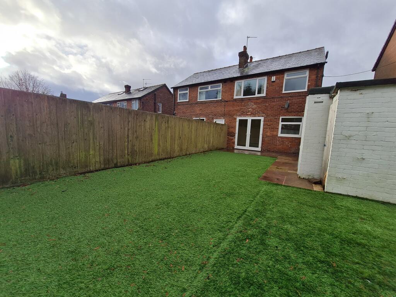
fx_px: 149
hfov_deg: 106.2
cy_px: 148
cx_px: 198
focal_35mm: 13
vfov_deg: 89.9
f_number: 2.2
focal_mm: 1.74
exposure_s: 1/792
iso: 50
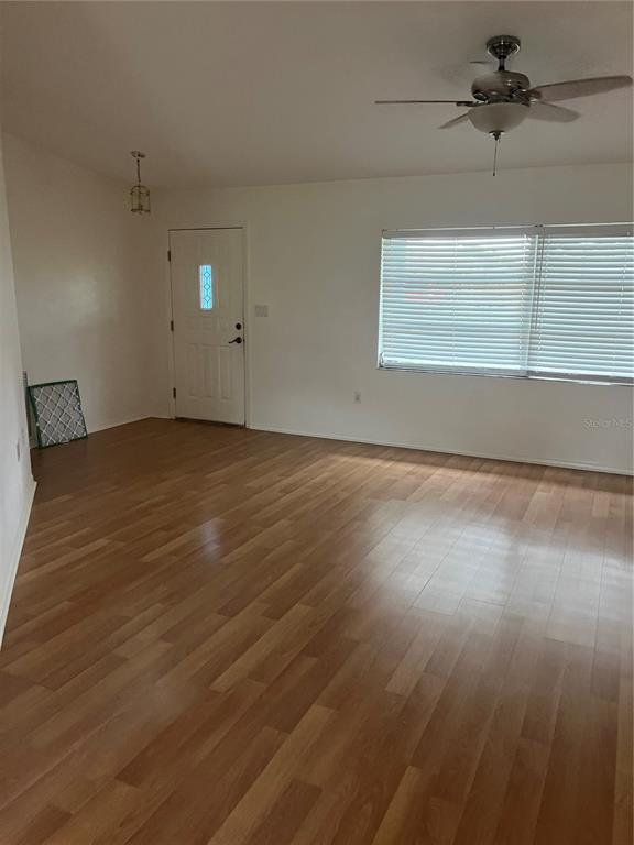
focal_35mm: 26
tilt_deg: -11.9
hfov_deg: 53.1
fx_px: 635
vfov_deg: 67.3
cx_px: 317
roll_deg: +0.1
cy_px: 422
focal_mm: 5.1
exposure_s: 1/60
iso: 500
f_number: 1.6
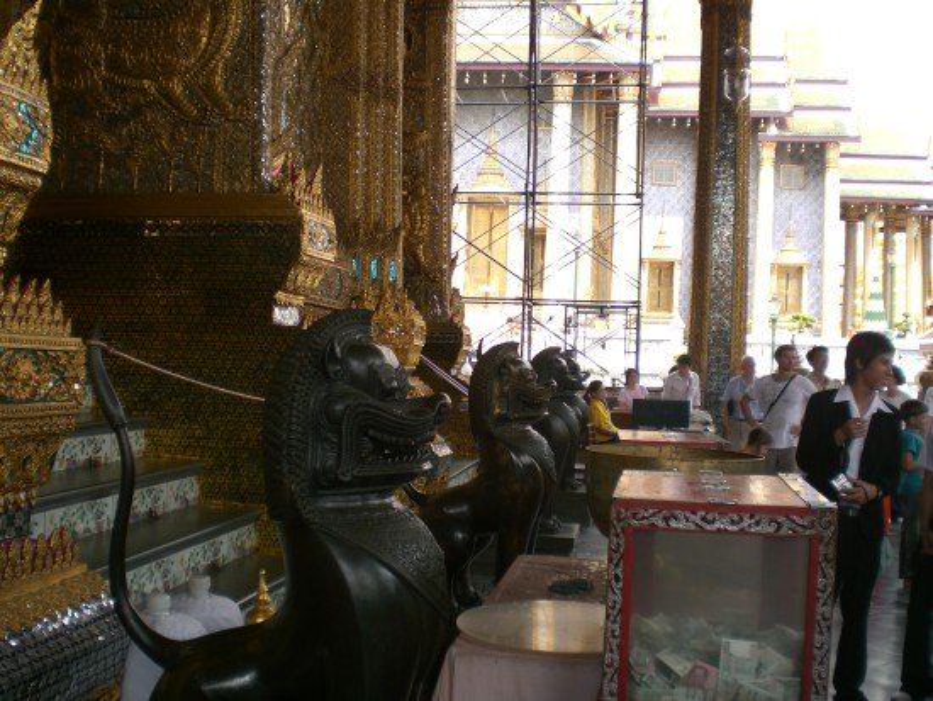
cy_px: 350
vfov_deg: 37.7
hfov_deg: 49.0
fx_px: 1025
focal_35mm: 38
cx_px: 466
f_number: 3.1
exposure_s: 1/160
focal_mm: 6.3
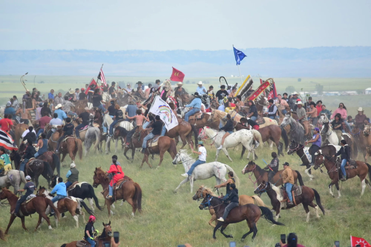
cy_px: 124
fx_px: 4637
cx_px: 186
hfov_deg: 4.6
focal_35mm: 450
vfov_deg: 3.1
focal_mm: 300
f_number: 5.6
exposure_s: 1/800
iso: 320
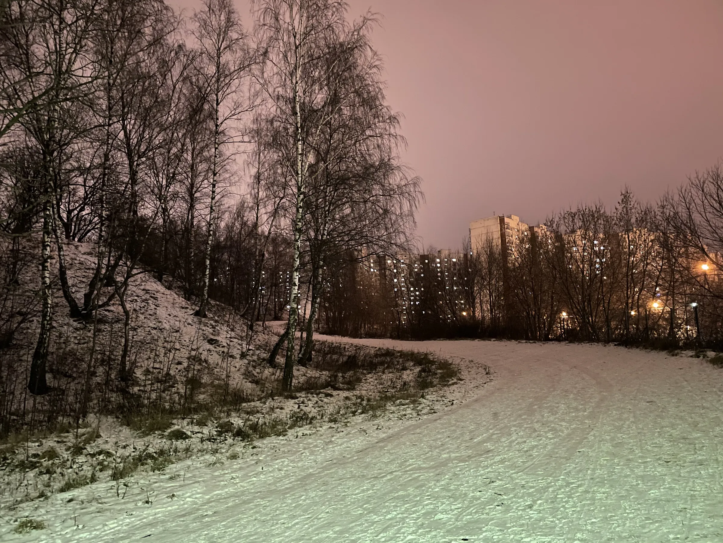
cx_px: 362
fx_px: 543
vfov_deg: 53.1
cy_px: 272
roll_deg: +2.0
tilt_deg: +8.9
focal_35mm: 26
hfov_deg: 67.3
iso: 500
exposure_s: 1/8
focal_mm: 4.2
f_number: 1.6
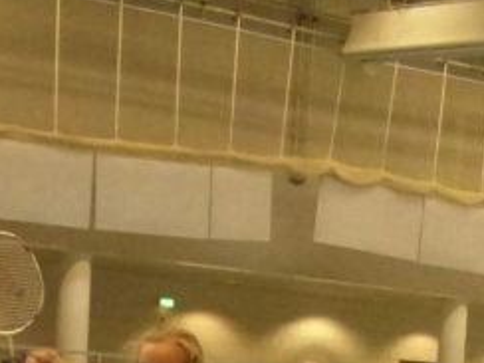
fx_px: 2167
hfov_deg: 12.6
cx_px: 488
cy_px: 730
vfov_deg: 9.0
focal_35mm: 155
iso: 1600
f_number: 4
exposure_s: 1/160
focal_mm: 6.6
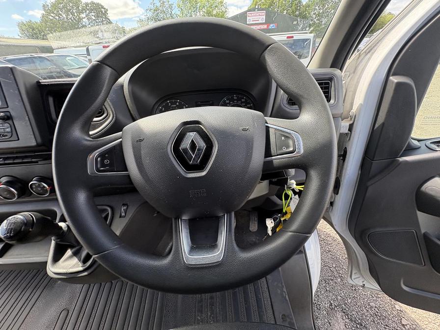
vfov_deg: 85.7
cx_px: 220
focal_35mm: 14
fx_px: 178
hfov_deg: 102.1
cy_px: 165
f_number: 2.2
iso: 80
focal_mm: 2.22
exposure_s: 1/140
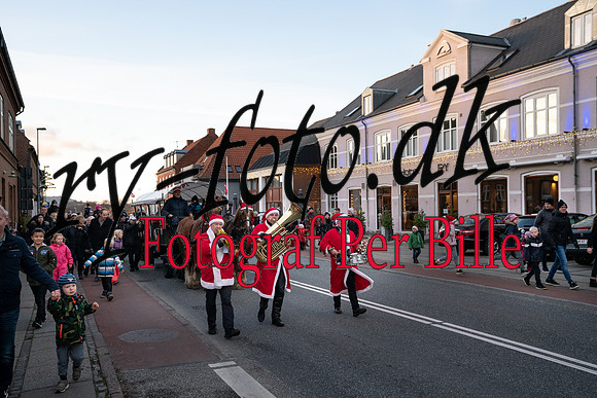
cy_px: 199
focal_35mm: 32
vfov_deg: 41.1
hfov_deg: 58.7
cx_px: 298
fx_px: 531
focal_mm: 32
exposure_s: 1/800
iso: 1600
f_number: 4
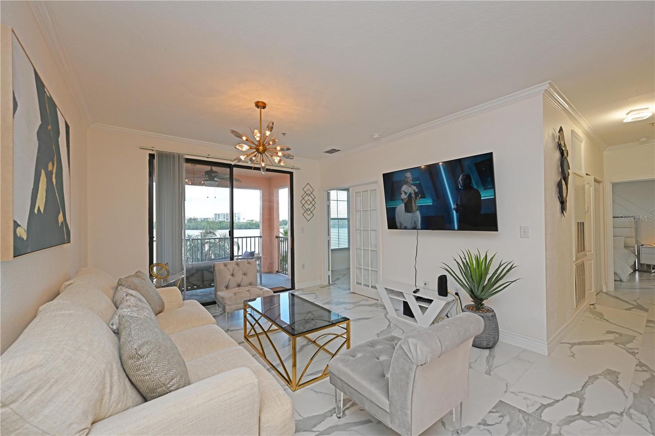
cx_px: 328
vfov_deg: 81.2
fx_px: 255
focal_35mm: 14
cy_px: 218
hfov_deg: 104.3
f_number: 5
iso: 200
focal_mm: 14
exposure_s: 1/100
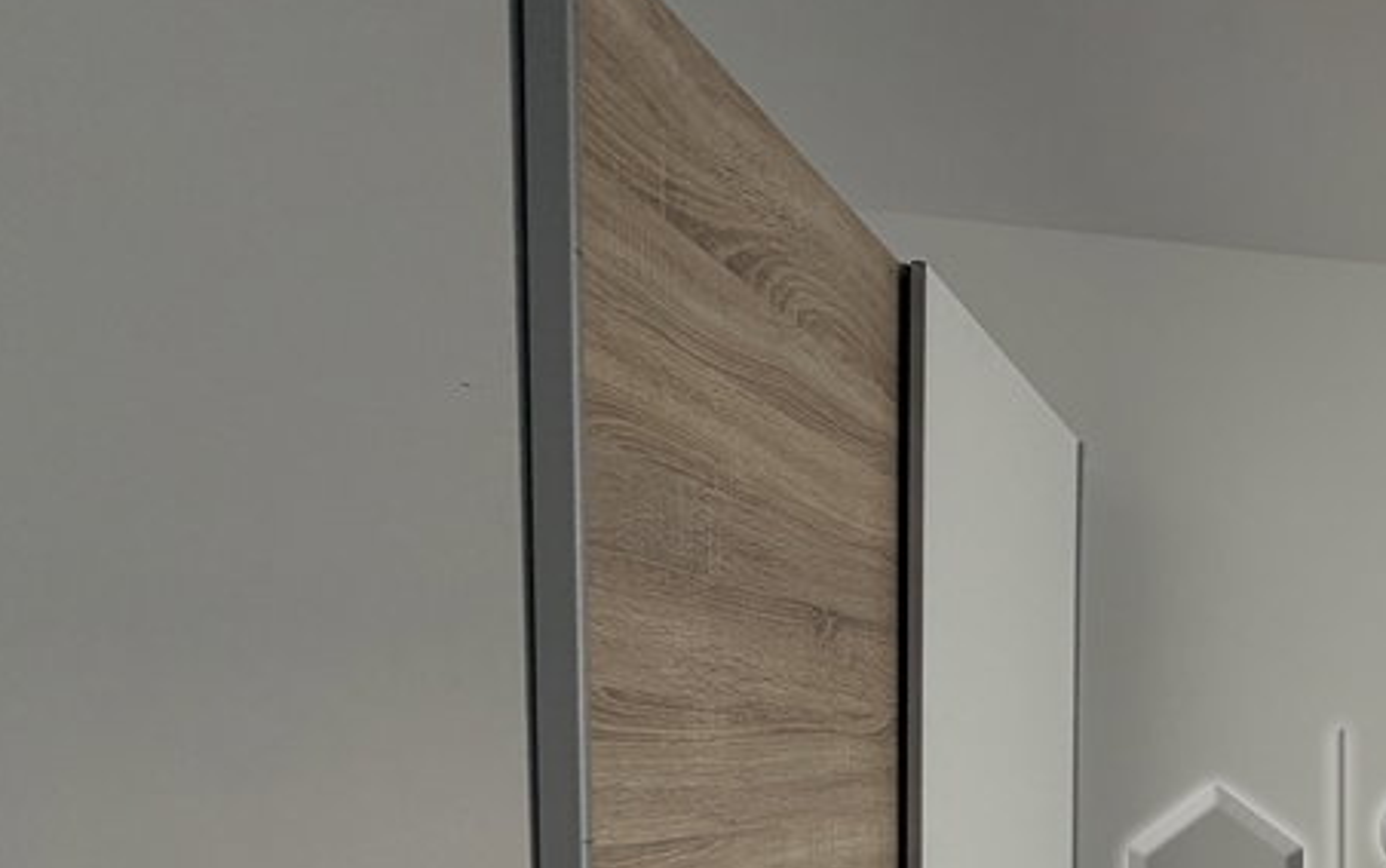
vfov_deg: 33.3
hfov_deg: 42.1
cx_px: 1565
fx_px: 1323
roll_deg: -1.5
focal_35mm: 35
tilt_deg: -4.6
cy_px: 868
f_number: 2.2
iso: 125
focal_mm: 2.22
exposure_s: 1/121
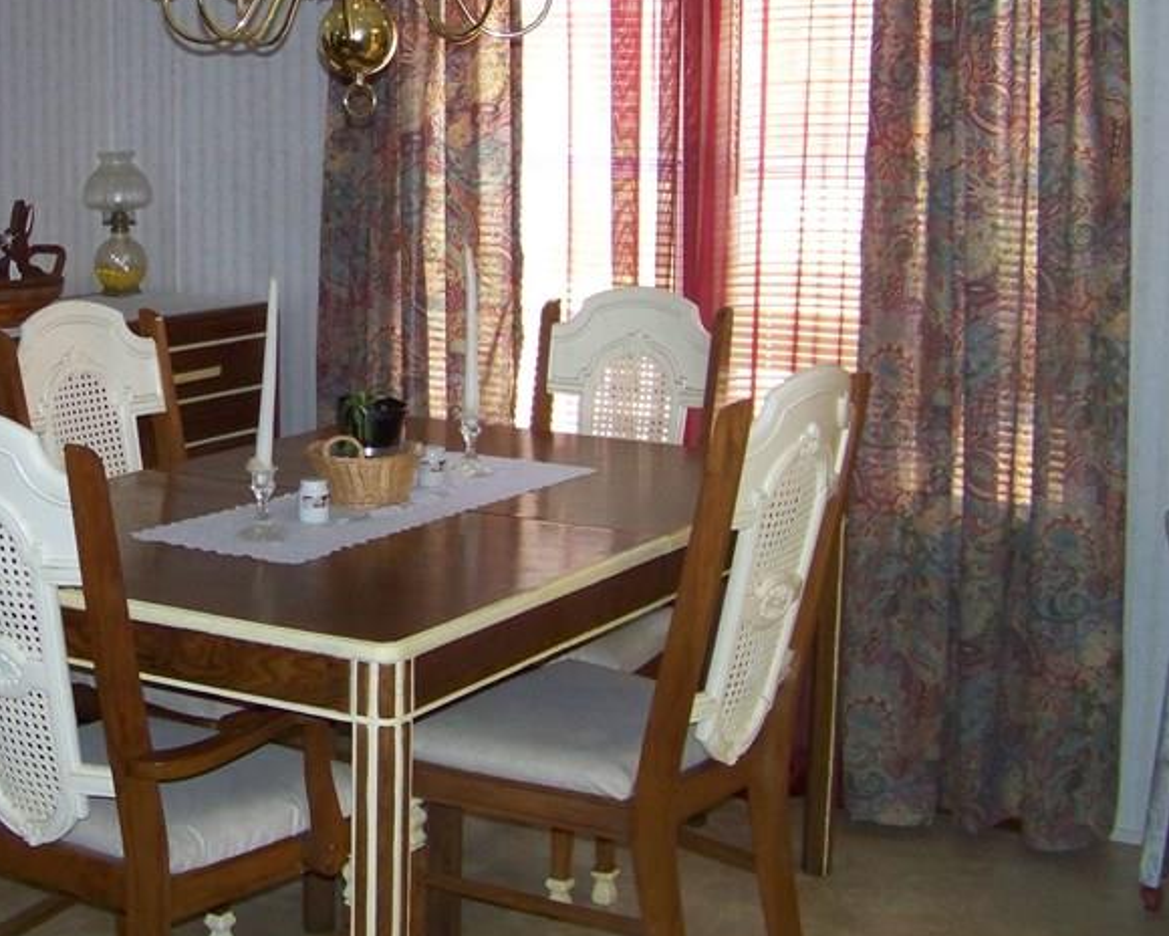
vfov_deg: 24.4
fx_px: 2145
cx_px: 268
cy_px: 276
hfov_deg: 29.9
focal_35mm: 62
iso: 200
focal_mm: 5.85
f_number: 2.8
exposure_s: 1/30
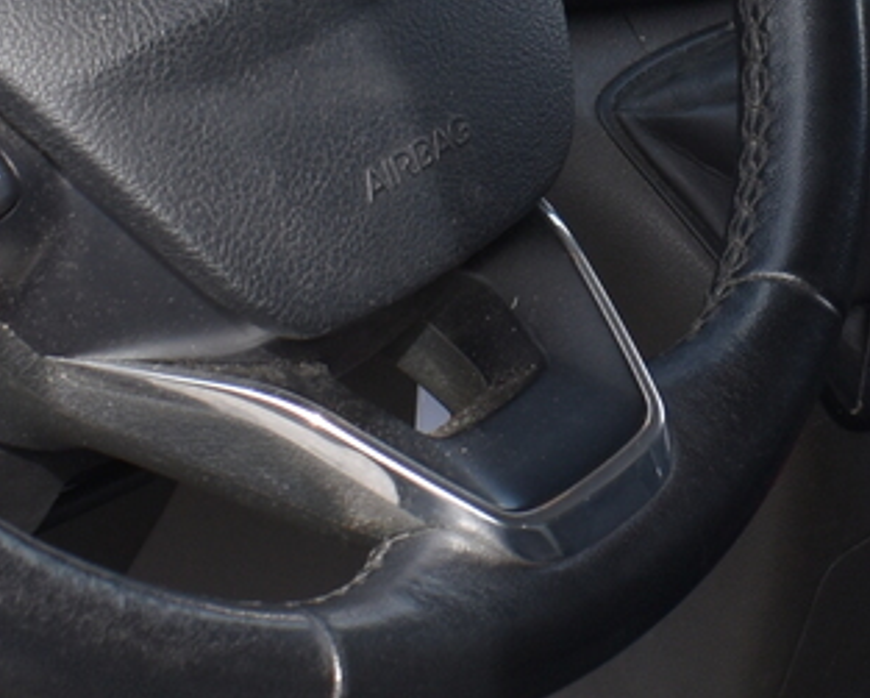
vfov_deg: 11.8
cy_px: 320
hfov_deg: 14.4
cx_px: 876
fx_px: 3376
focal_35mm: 131
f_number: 6.7
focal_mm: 18
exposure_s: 1/250
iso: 200
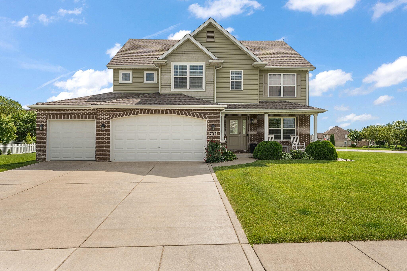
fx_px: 237
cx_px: 204
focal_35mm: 21
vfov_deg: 59.5
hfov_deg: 81.2
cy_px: 136
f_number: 9
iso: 200
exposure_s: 1/60
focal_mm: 14
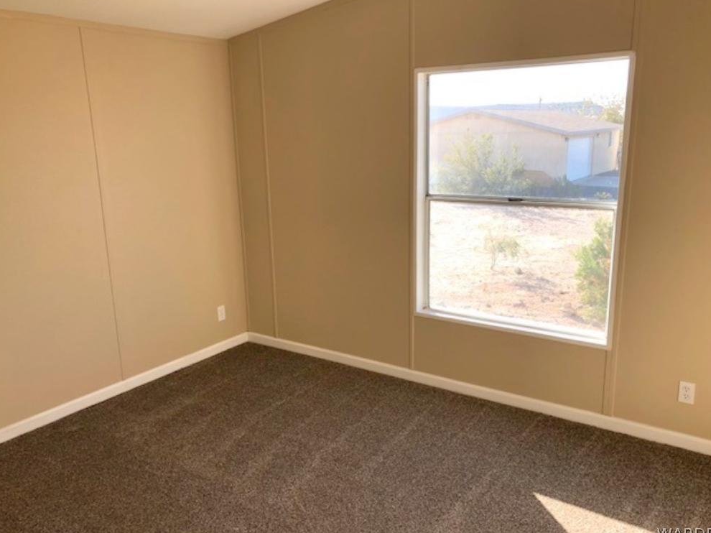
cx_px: 363
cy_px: 270
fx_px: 616
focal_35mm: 30
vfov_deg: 46.8
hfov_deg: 60.0
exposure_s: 1/120
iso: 32
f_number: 1.8
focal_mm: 3.99
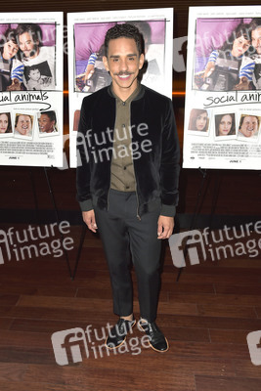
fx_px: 348
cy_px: 196
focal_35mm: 32
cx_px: 130
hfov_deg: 41.1
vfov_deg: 58.7
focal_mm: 32
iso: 250
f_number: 4.5
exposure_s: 1/250
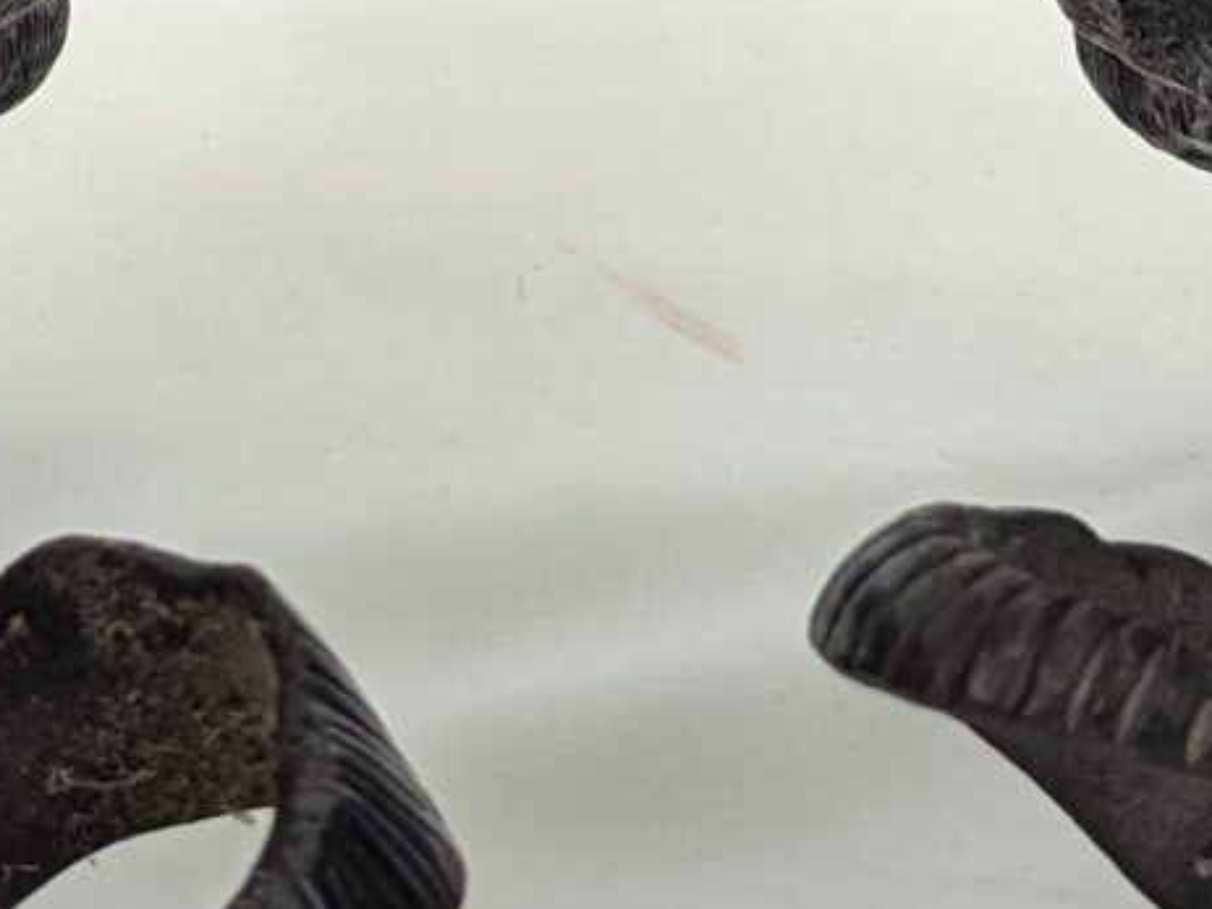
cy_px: 139
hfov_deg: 14.8
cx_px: 429
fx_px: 4655
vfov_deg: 11.1
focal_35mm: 133
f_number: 1.85
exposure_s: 1/288
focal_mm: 6.81
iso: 174
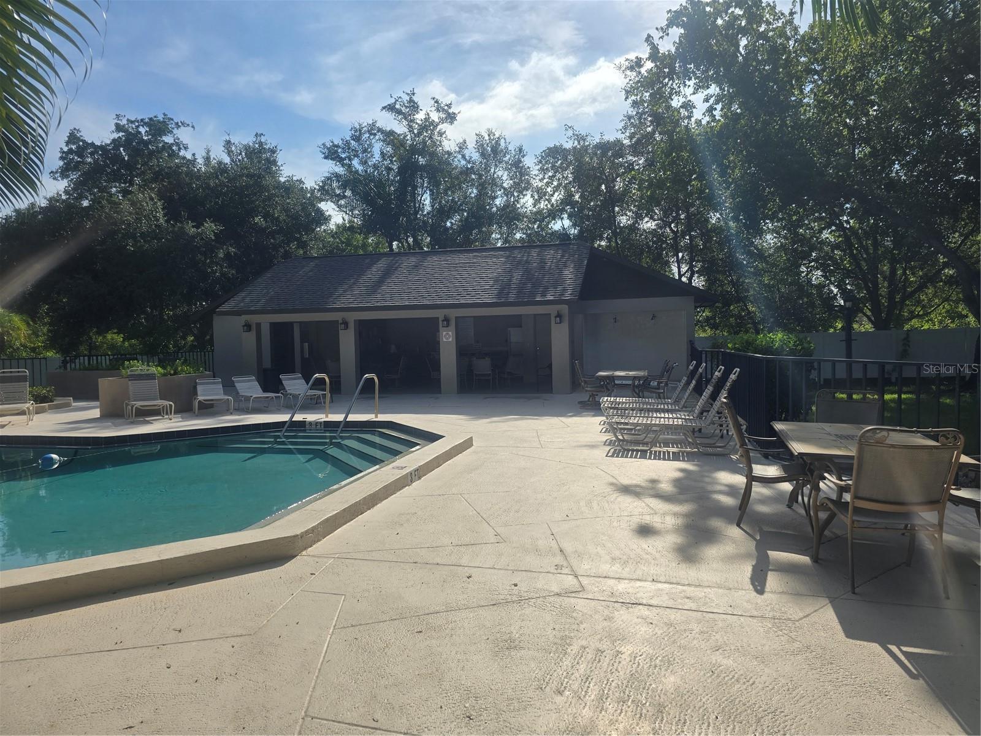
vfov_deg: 58.9
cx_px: 490
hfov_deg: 73.9
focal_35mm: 23
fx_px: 652
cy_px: 368
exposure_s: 1/1588
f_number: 1.7
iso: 12
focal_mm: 6.3
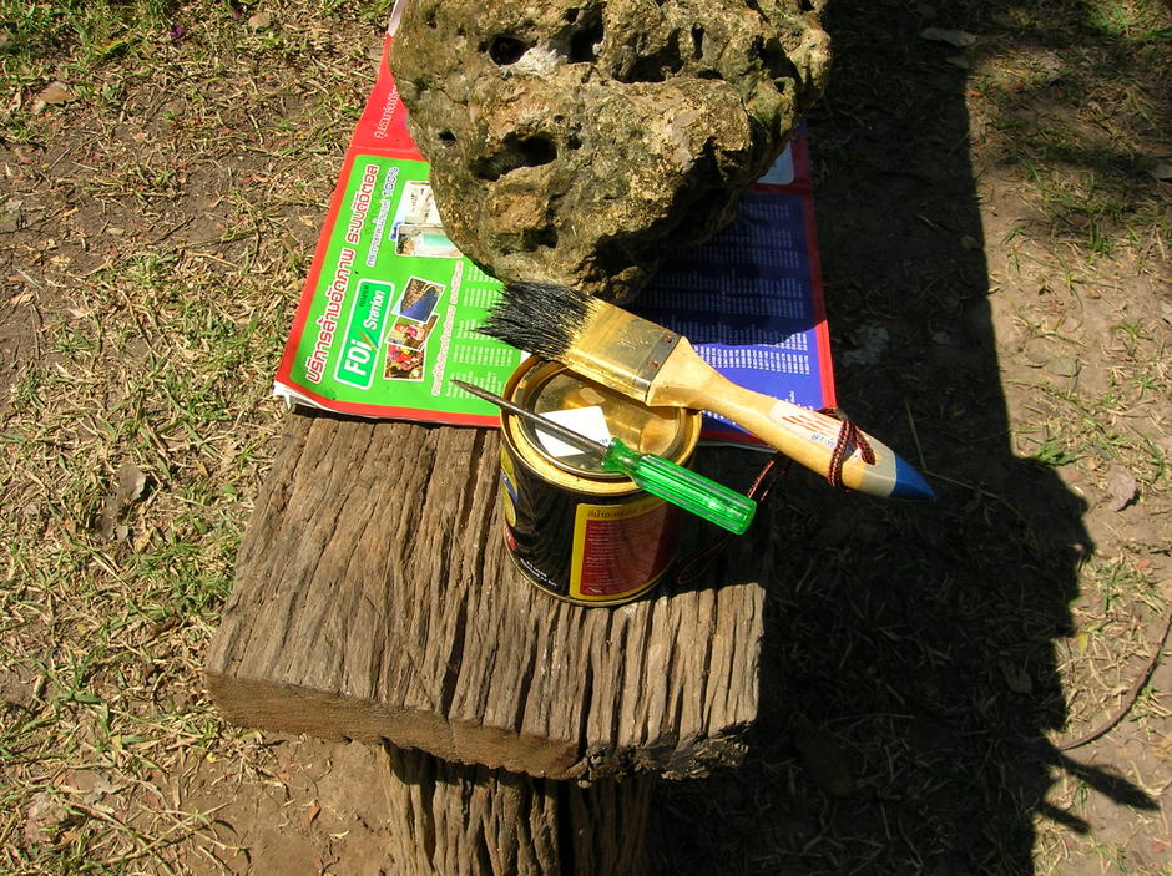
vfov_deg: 41.7
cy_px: 438
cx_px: 586
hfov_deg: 54.0
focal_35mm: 34
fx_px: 1150
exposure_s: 1/376
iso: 50
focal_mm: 5.7
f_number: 4.9
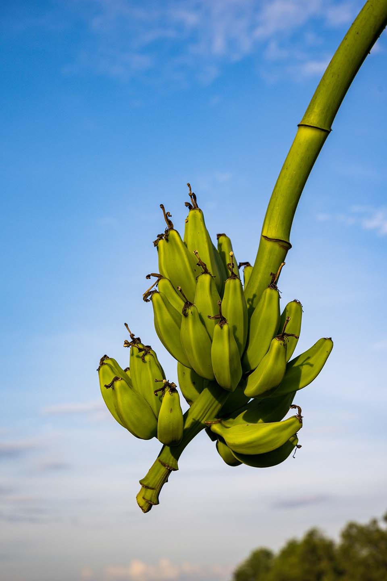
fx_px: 1129
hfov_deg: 19.5
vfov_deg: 28.8
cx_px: 194
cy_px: 290
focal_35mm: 70
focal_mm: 70
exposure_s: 1/400
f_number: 8
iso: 140
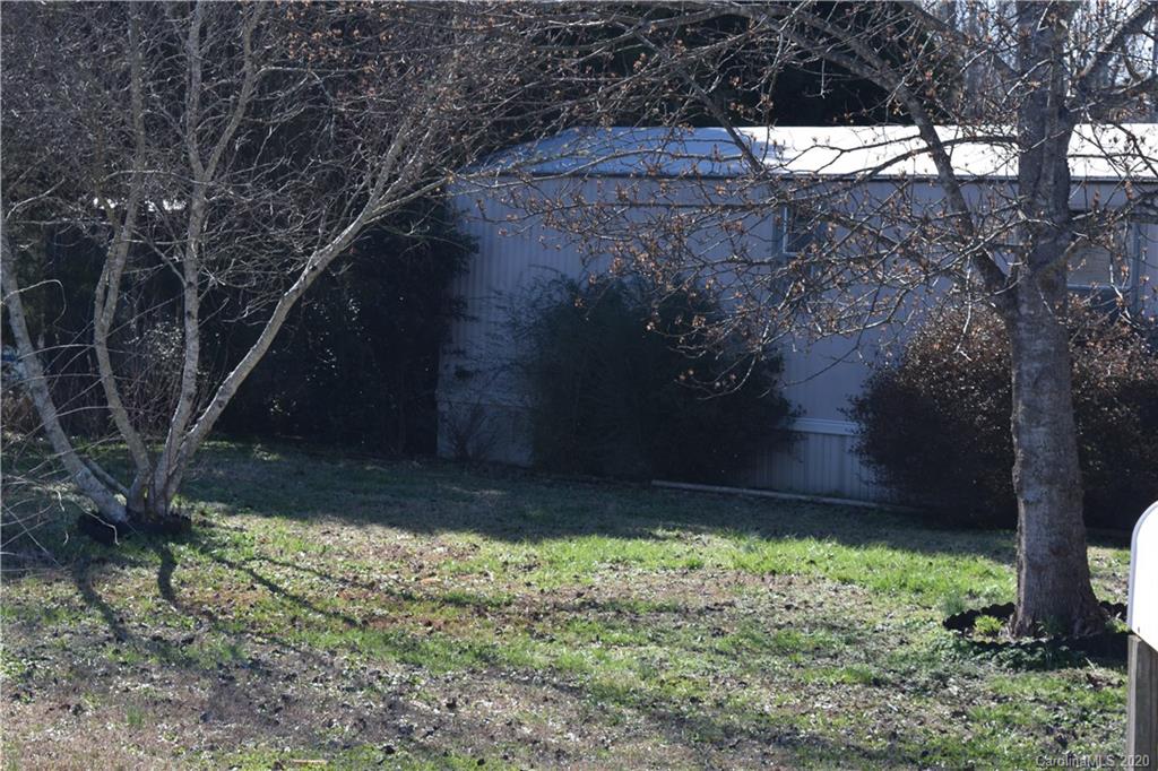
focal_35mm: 82
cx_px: 579
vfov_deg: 16.5
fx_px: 2653
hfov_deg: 24.6
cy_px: 386
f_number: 8
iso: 220
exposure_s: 1/250
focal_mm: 55
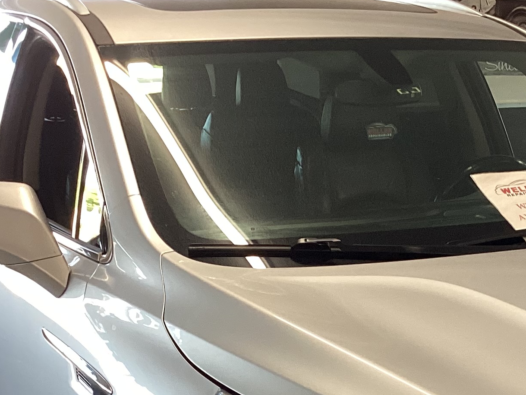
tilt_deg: -17.3
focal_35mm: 83
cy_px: 441
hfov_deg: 23.0
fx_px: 1261
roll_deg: +0.2
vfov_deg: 17.2
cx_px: 468
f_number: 2.4
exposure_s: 1/60
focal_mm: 3.3
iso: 100
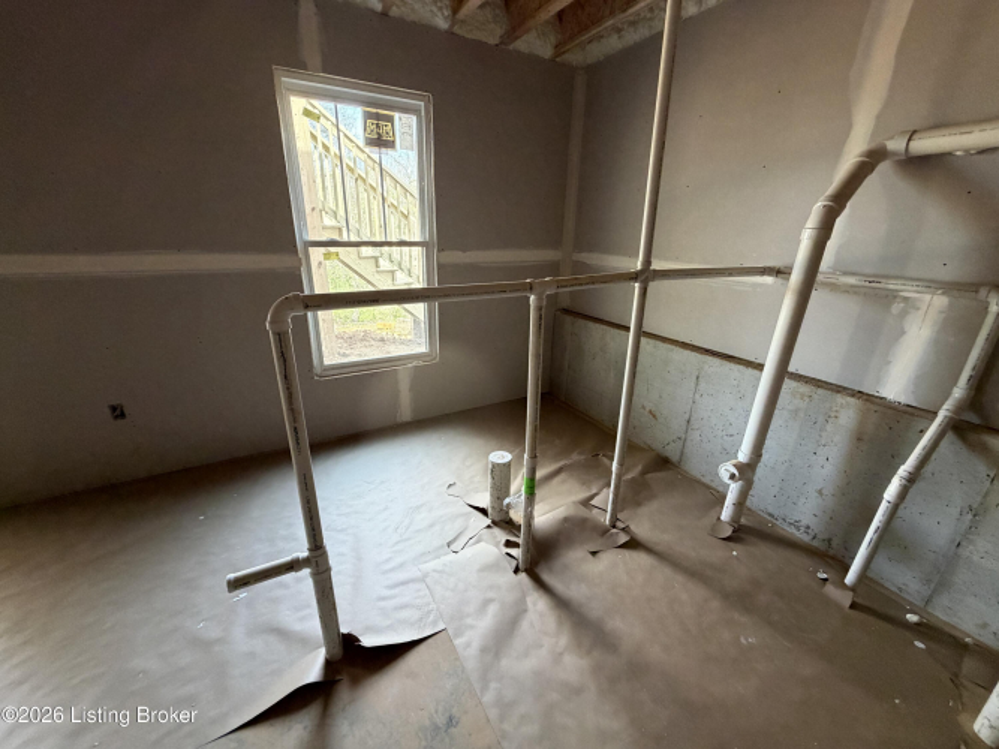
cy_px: 374
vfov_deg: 85.7
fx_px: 404
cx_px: 500
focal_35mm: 14
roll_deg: -1.9
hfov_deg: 102.1
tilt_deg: -20.0
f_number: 2.2
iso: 400
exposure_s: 1/60
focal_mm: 2.22
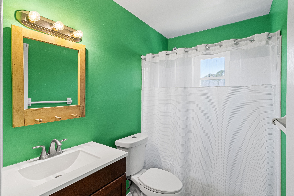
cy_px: 98
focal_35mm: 17
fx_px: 139
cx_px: 147
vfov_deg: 70.5
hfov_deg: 93.2
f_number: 9
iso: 1250
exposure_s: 1/10
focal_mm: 17
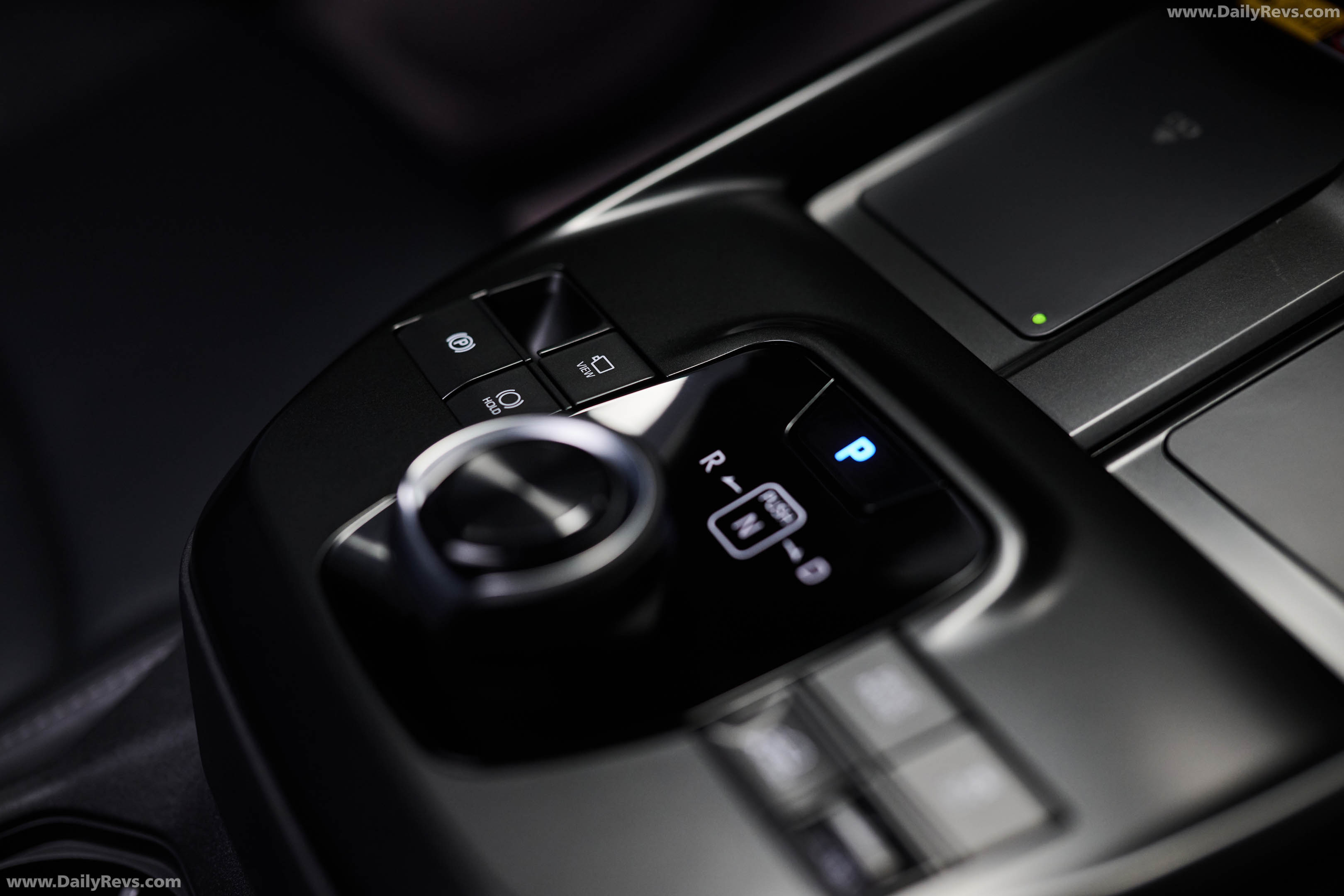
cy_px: 448
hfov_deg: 39.6
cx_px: 672
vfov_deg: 27.0
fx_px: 1867
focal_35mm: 50
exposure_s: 1/80
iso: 800
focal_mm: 50
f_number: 2
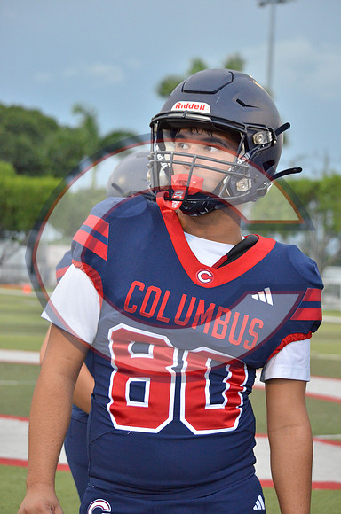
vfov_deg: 23.4
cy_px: 257
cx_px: 170
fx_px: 1242
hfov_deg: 15.6
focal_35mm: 87
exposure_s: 1/500
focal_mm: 58
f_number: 4.5
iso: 2200
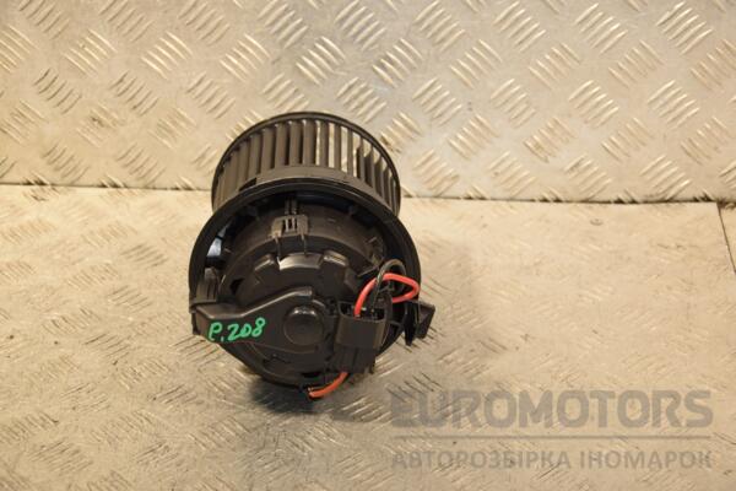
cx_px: 368
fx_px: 1472
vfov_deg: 18.9
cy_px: 246
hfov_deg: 28.1
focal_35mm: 72
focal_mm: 48
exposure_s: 1/200
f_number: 4.8
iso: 800
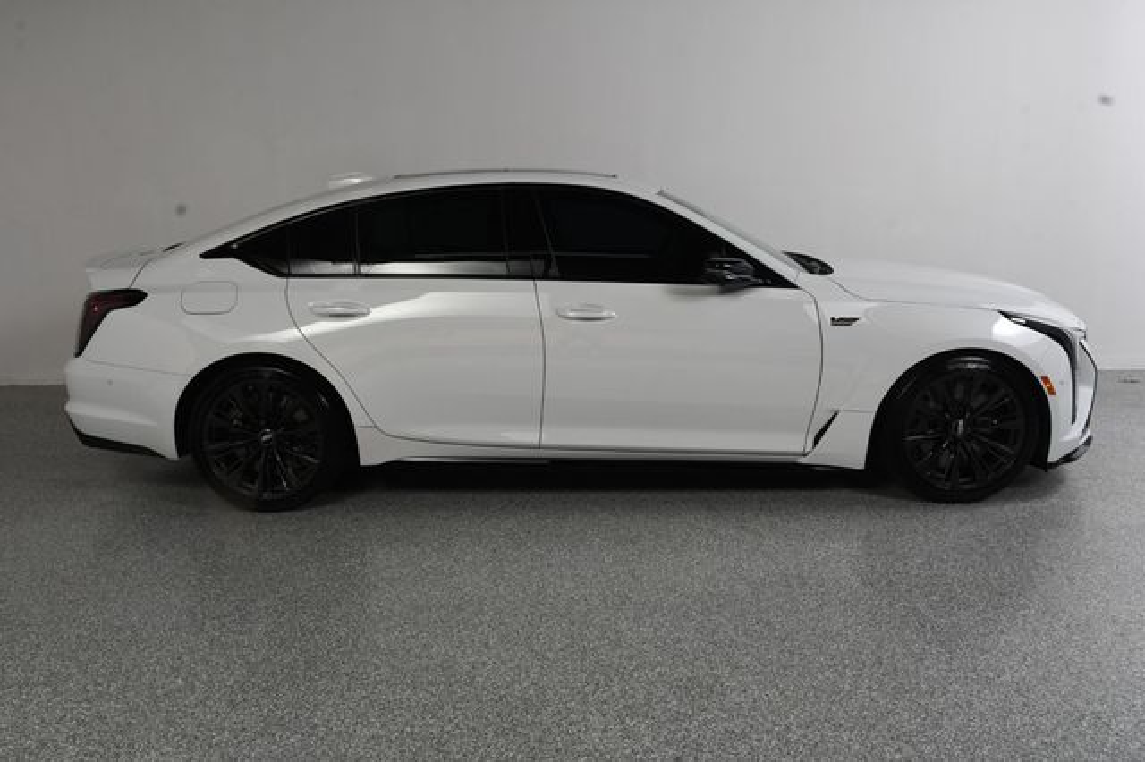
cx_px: 572
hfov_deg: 57.2
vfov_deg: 39.9
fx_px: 1049
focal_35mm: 33
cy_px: 381
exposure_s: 1/160
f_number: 13
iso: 100
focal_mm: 22
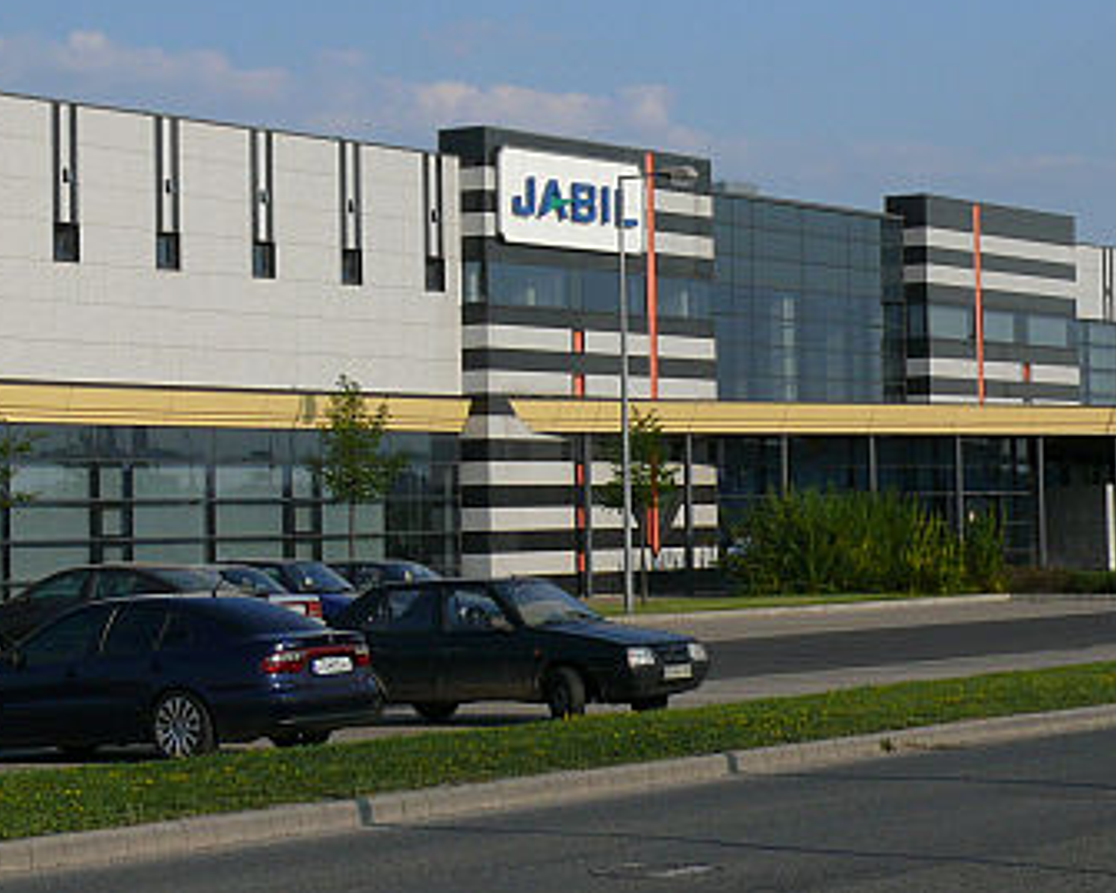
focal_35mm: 106
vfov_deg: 14.5
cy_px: 335
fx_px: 3502
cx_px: 565
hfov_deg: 18.1
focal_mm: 11.8
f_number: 7.1
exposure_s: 1/500
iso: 100
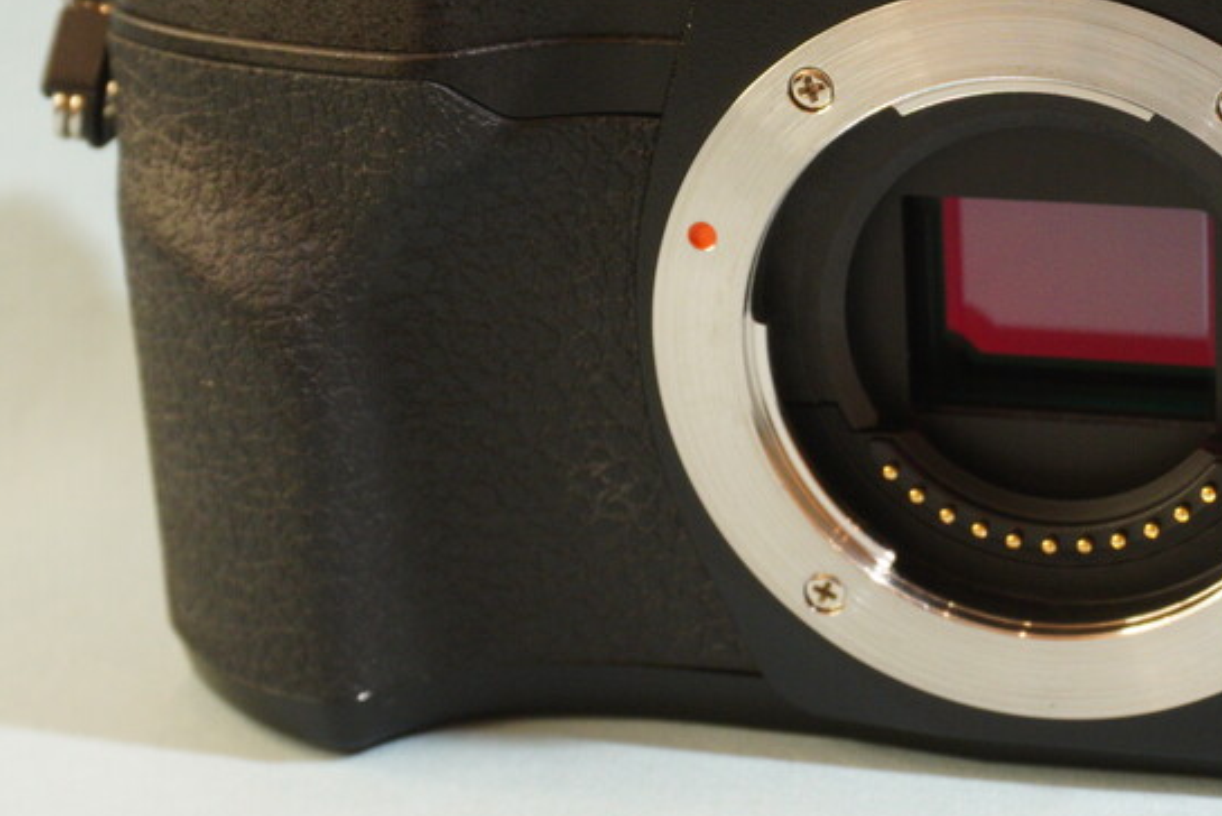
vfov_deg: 13.8
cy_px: 150
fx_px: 3362
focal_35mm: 99
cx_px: 910
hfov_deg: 20.4
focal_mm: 30
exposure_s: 1/50
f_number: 8
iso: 1000
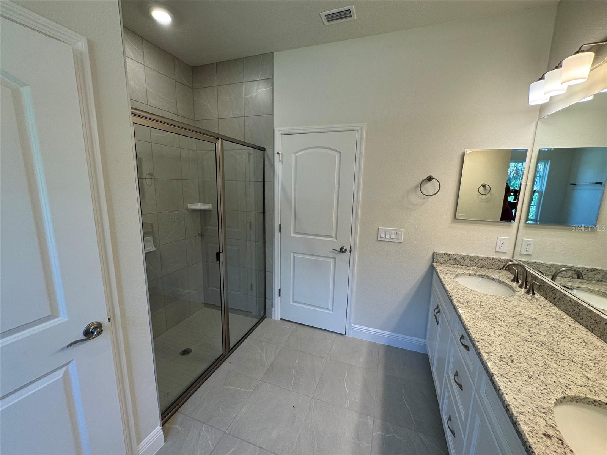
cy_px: 228
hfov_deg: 102.1
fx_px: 245
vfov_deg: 85.7
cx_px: 304
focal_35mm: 14
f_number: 2.2
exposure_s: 1/120
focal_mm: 2.22
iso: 125
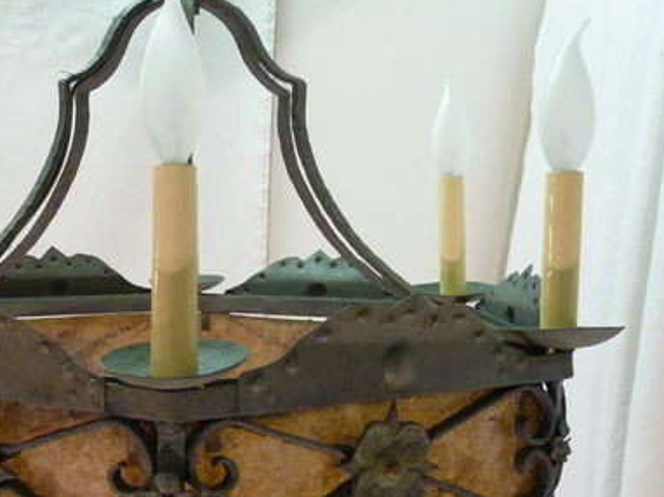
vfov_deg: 26.5
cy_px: 269
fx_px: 1054
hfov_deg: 34.4
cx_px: 181
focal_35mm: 55
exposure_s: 1/25
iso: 400
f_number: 3.5
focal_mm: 5.7
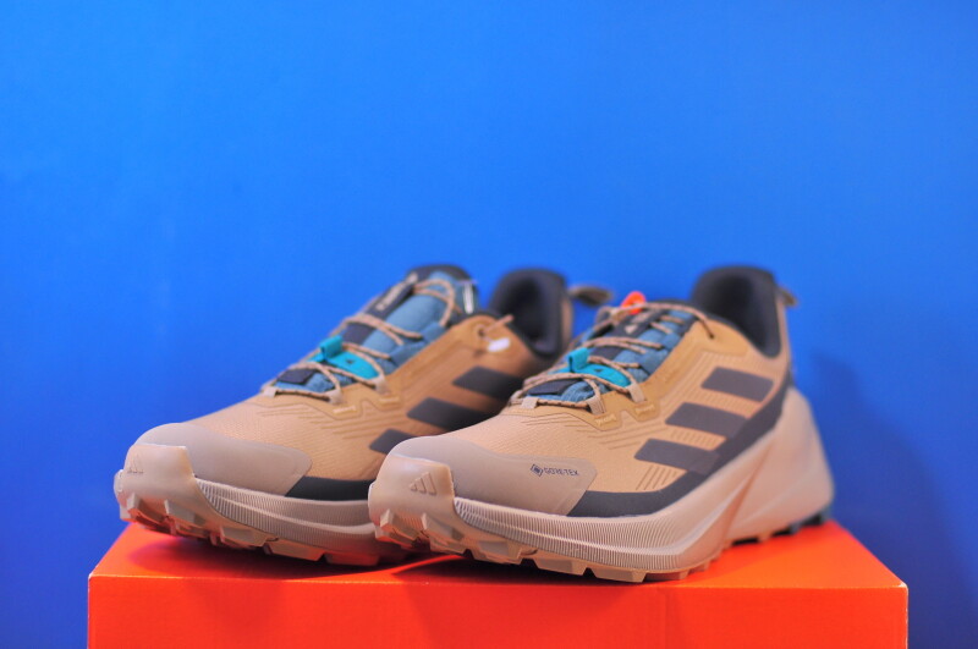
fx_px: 2035
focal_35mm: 75
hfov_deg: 27.0
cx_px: 489
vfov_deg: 18.1
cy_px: 324
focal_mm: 50
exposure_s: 1/320
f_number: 2
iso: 250
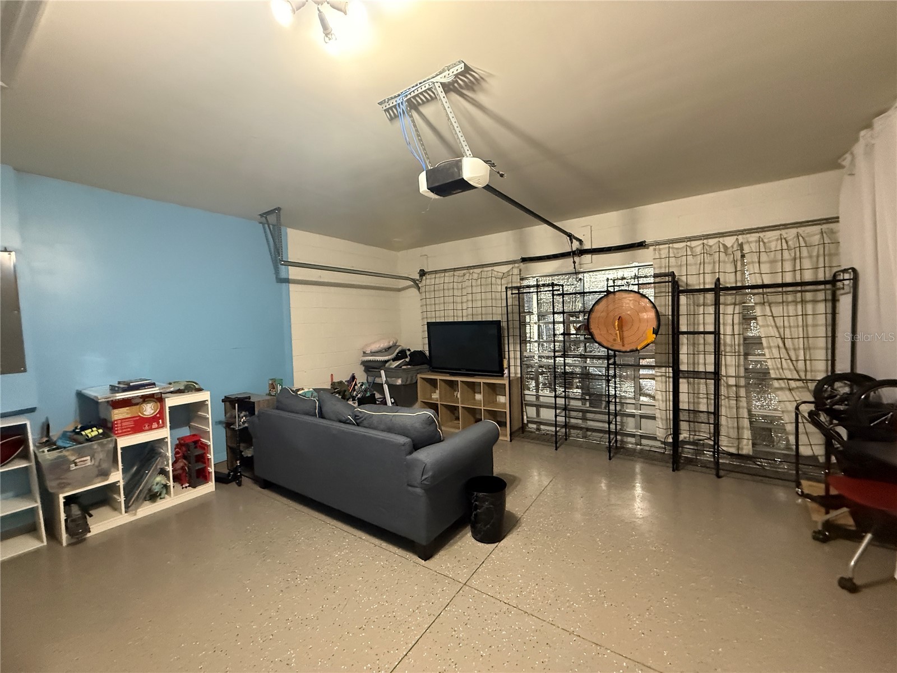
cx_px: 448
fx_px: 363
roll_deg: +2.4
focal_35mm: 14
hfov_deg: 102.1
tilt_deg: -2.7
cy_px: 336
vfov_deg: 85.7
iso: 800
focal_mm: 2.22
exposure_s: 1/60
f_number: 2.2
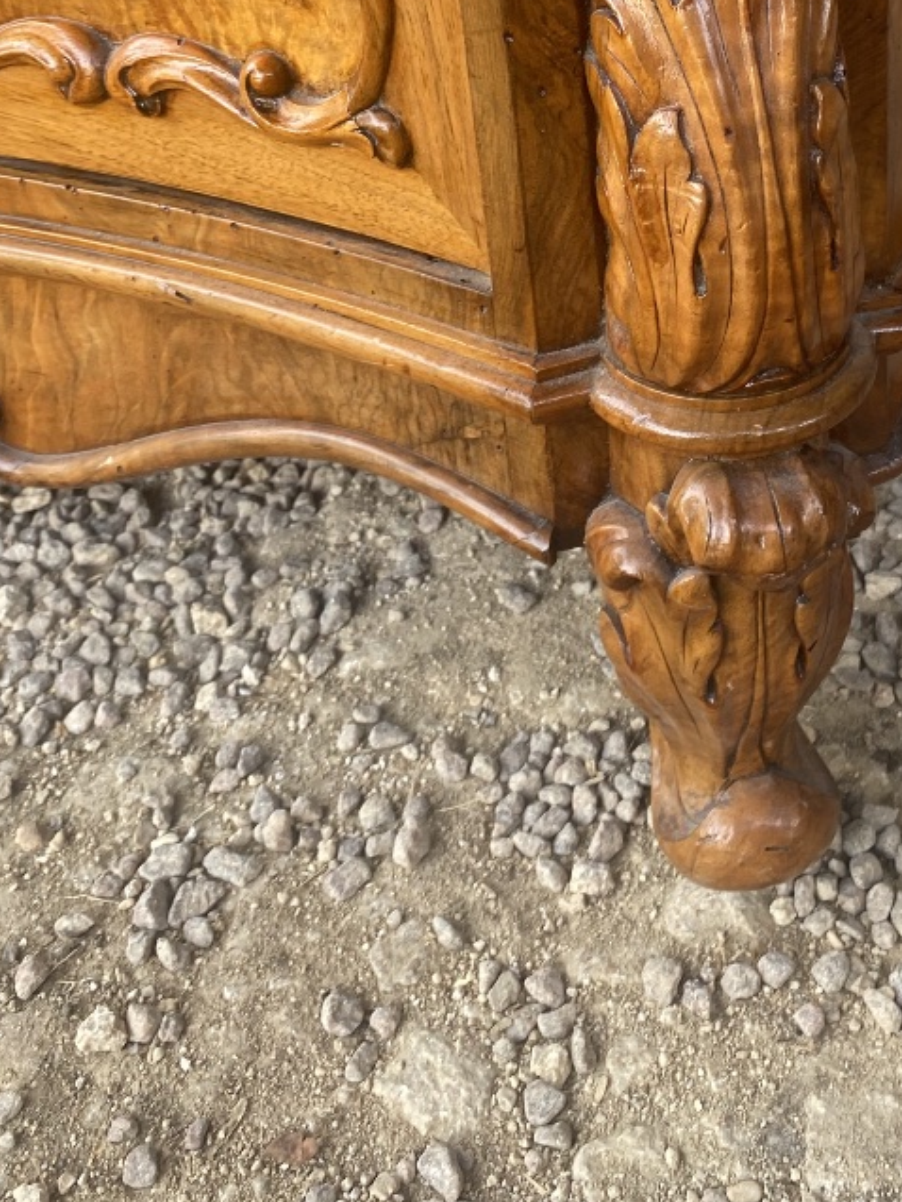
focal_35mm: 49
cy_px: 136
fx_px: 1702
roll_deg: +0.3
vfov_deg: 36.6
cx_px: 672
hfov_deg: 29.2
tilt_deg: -26.1
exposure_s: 1/121
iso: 64
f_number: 1.8
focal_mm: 4.25
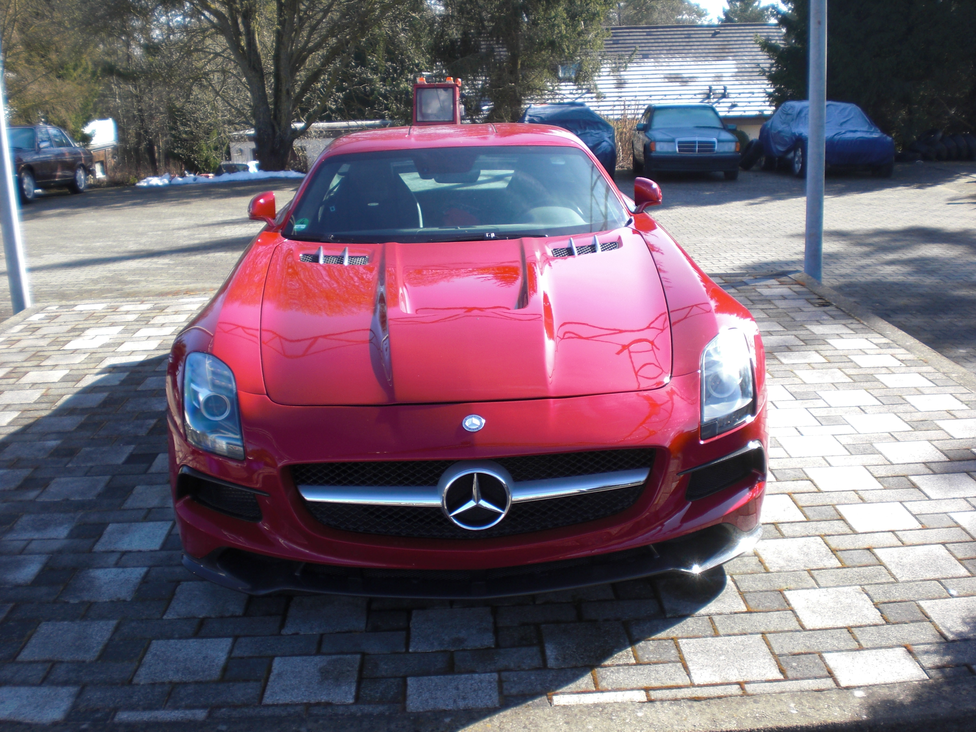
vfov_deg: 37.7
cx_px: 488
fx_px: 1071
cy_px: 366
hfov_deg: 49.0
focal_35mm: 38
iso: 64
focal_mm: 6.3
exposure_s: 1/250
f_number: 3.1
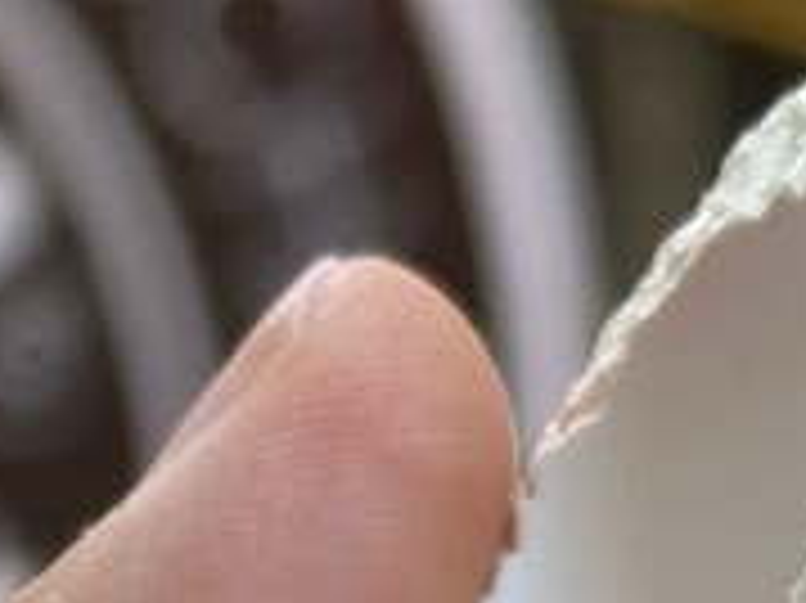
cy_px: 1616
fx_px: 7981
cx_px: 41
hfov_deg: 5.8
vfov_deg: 4.2
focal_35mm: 343
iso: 64
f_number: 1.78
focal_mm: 6.86
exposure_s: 1/631
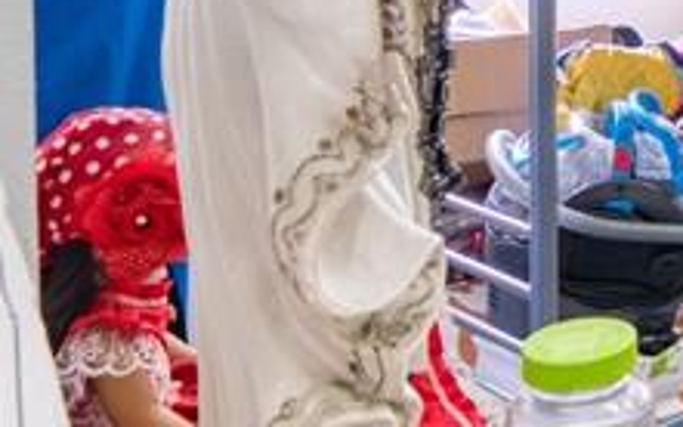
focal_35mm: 73
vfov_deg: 16.1
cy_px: -235
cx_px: 1034
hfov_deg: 22.8
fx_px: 1358
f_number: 9
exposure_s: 1/2.5
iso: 320
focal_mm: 14.6
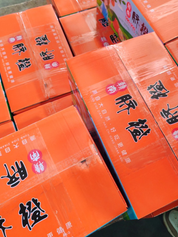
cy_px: 100
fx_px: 261
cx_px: 108
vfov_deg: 48.8
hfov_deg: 37.5
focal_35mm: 38
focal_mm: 5.52
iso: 800
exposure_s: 1/50
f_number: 1.95
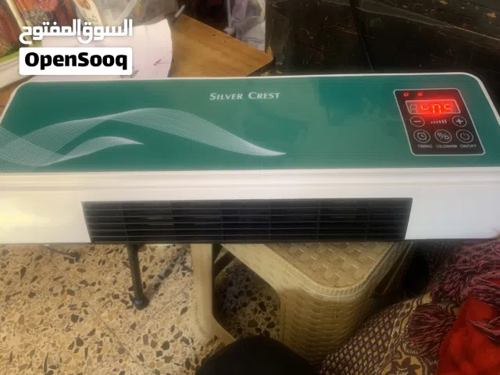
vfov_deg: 53.1
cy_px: 188
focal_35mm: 26
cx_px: 250
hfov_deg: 67.3
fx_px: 376
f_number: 1.8
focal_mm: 4.25
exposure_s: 1/55
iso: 400
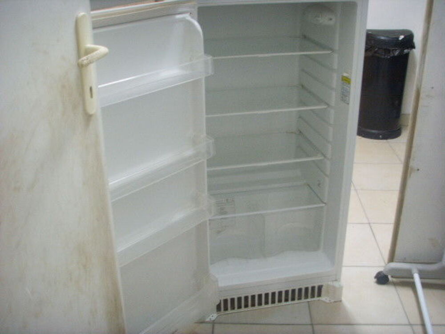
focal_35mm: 39
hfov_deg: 47.9
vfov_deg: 36.8
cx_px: 222
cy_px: 167
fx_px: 501
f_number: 3.5
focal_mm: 6.6
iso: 152
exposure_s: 1/6
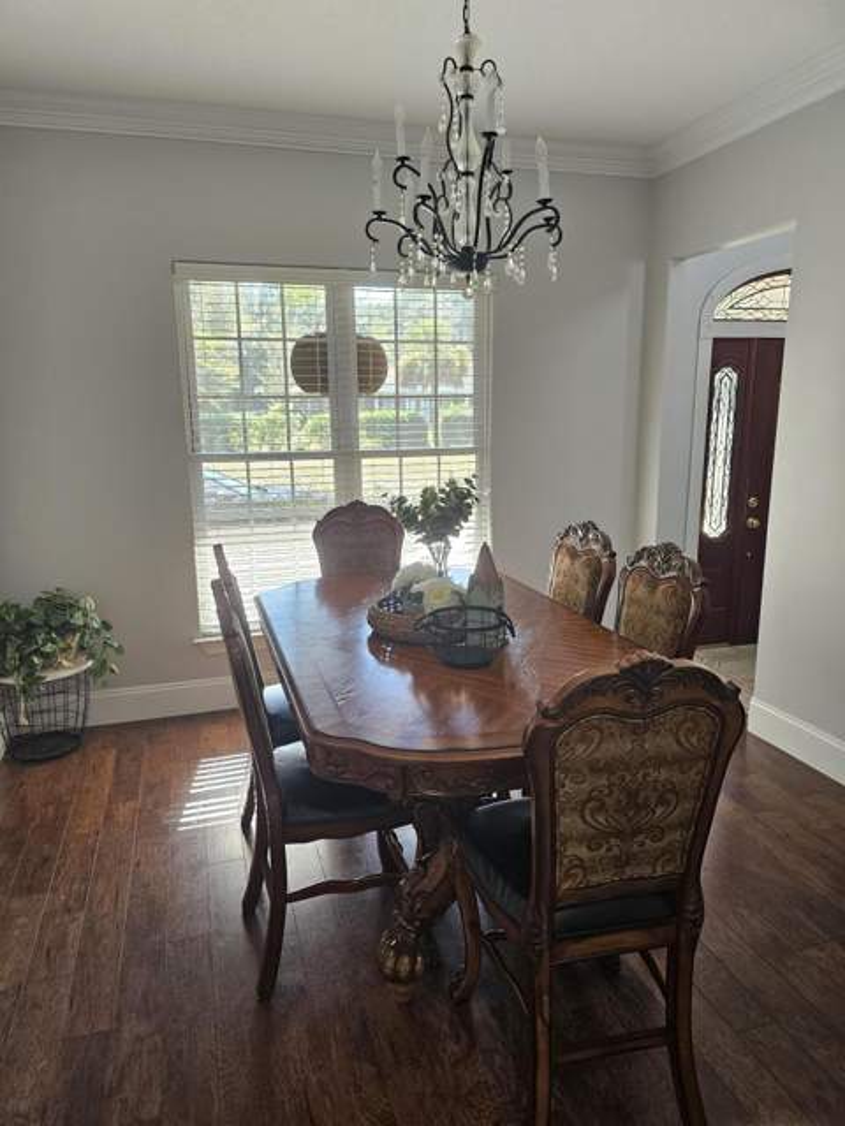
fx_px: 749
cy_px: 563
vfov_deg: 73.9
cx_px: 422
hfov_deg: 58.9
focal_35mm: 23
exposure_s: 1/120
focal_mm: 6.3
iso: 125
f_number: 1.7
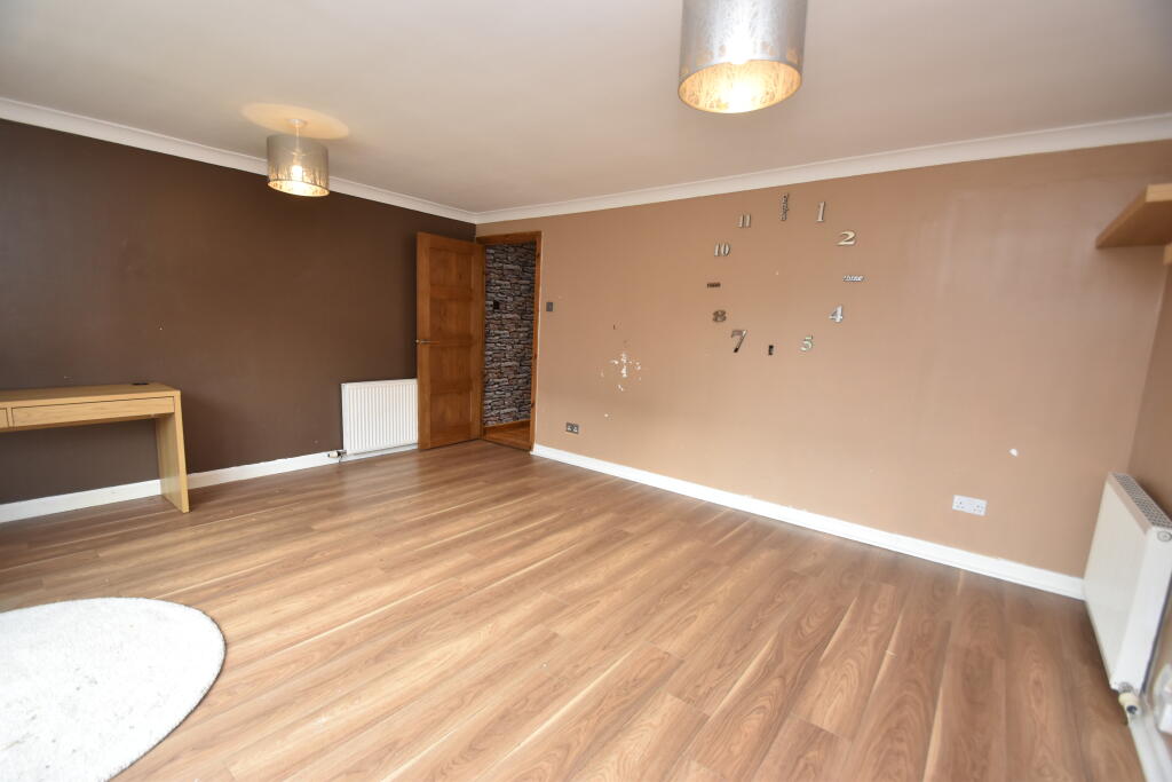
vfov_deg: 77.3
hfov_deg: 100.4
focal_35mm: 15
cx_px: 586
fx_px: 488
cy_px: 391
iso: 720
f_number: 5
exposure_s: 1/200
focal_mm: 10
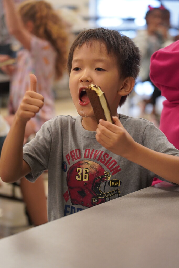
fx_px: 783
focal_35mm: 105
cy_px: 134
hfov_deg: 13.0
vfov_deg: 19.5
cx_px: 90
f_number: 4
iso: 5000
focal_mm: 105
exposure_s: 1/160
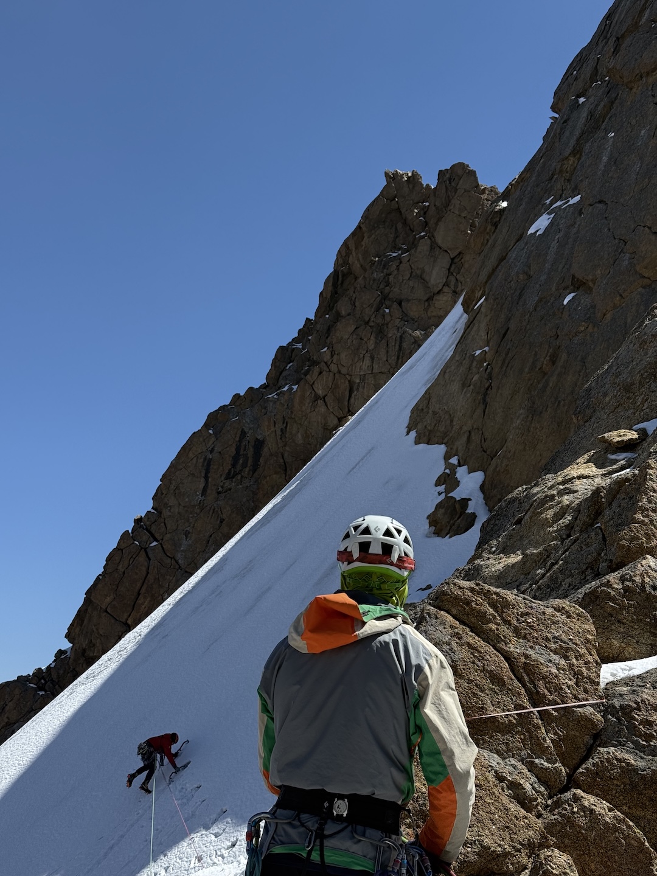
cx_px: 328
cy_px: 438
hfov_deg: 30.3
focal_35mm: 48
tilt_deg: +15.8
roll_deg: -6.1
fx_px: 1215
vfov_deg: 39.7
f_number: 1.78
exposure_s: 1/3891
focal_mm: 6.76
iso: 100
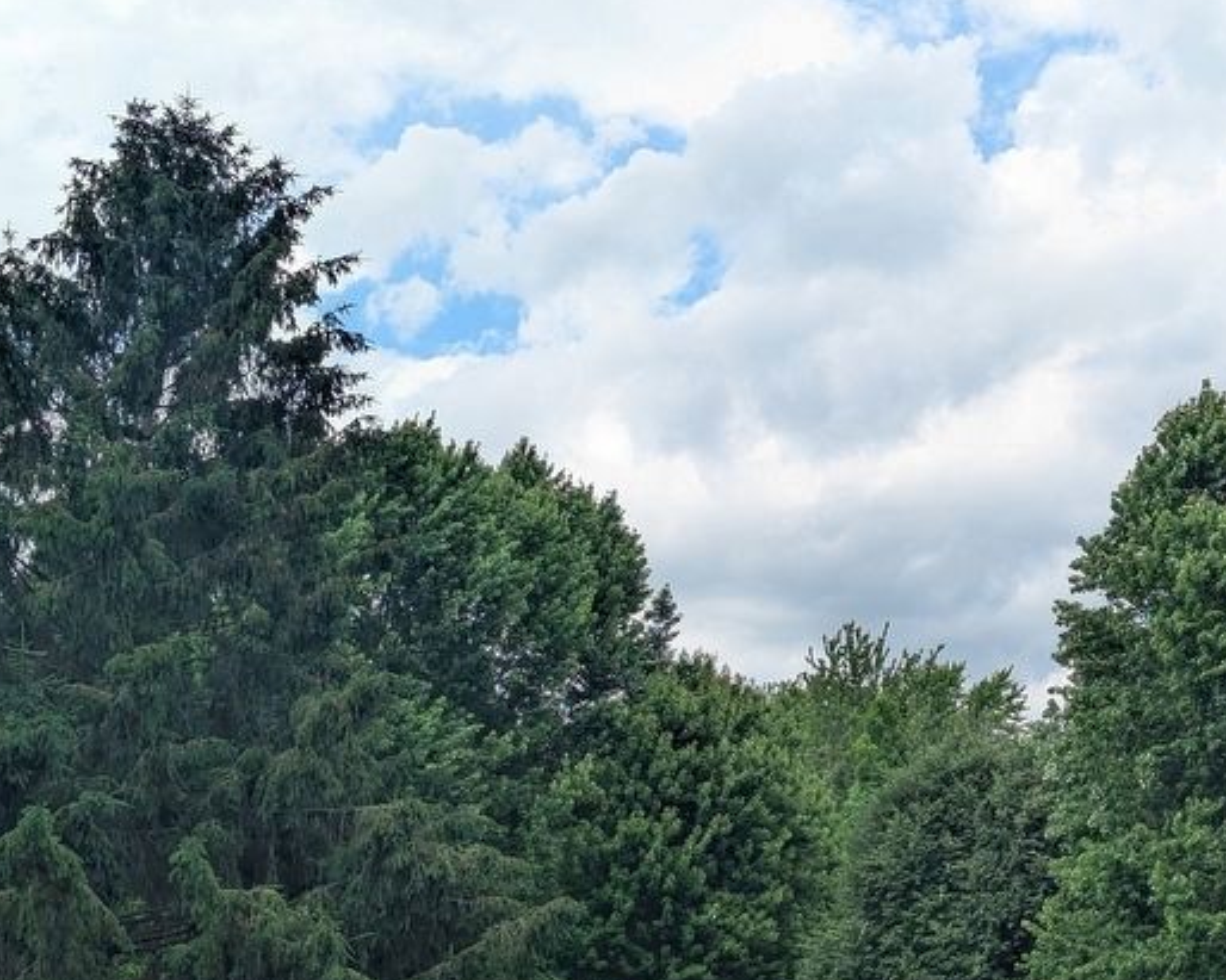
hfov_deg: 25.9
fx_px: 2648
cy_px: 703
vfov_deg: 20.8
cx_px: 838
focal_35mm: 73
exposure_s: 1/1041
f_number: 1.85
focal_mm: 6.81
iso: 41
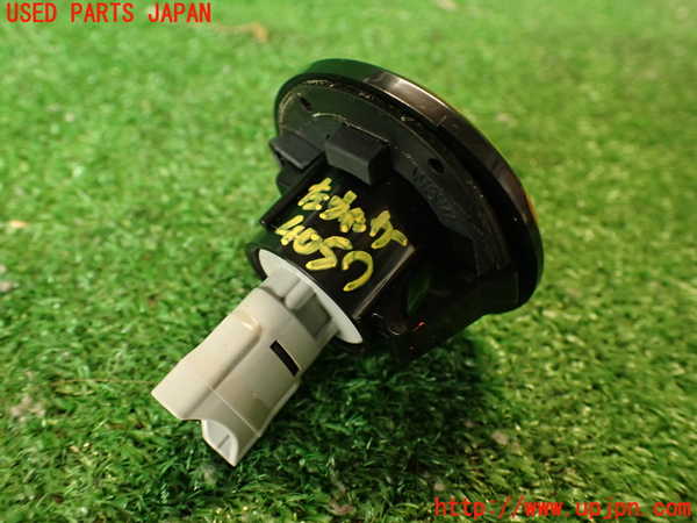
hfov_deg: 60.0
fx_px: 604
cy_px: 262
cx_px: 348
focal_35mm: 30
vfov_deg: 46.8
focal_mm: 5.4
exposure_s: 1/30
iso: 400
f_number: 2.3
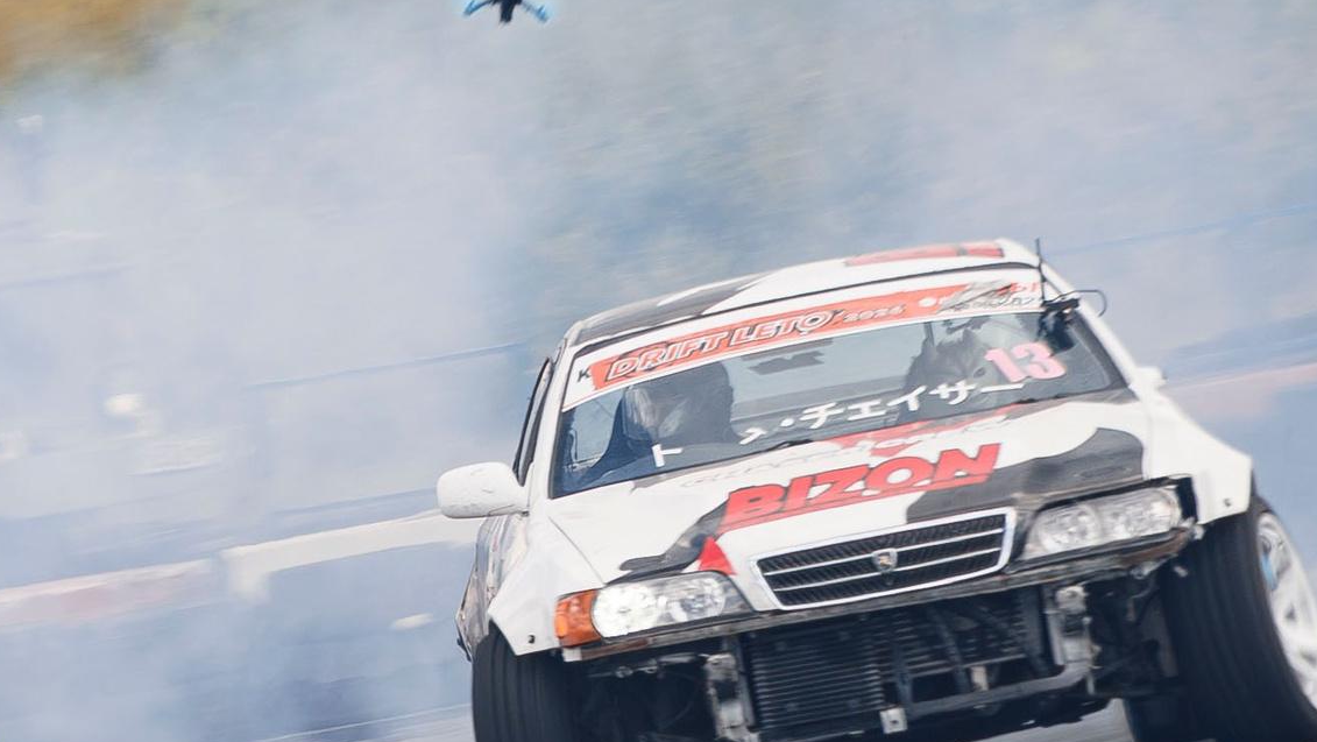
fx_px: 26339
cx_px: -465
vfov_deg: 1.6
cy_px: 840
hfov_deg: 2.9
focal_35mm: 754
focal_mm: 160
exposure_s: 1/125
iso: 100
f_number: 9
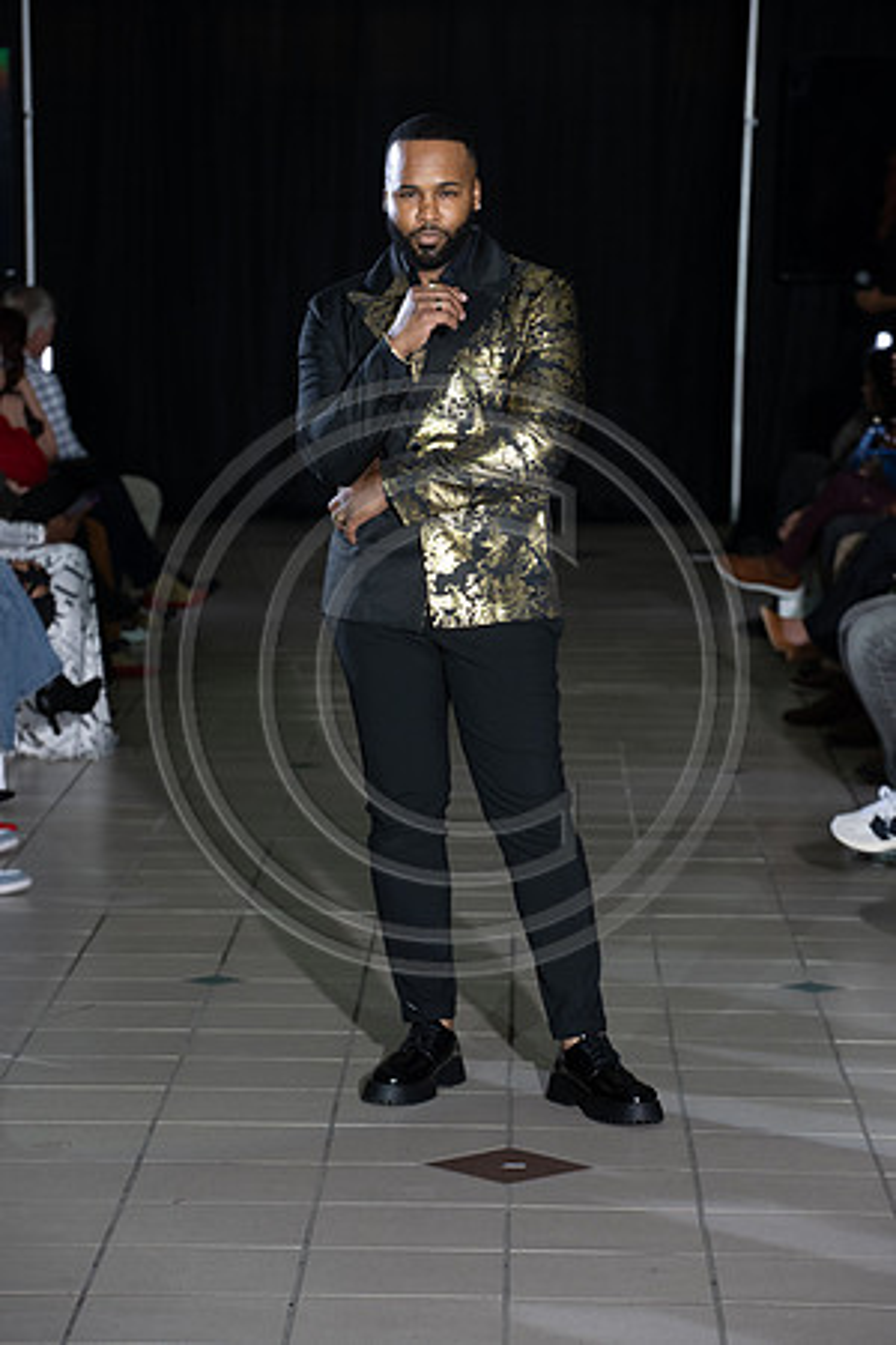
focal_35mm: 122
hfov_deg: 11.2
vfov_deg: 16.8
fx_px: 4554
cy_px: 672
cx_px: 448
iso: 1250
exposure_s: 1/160
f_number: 5.6
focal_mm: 122
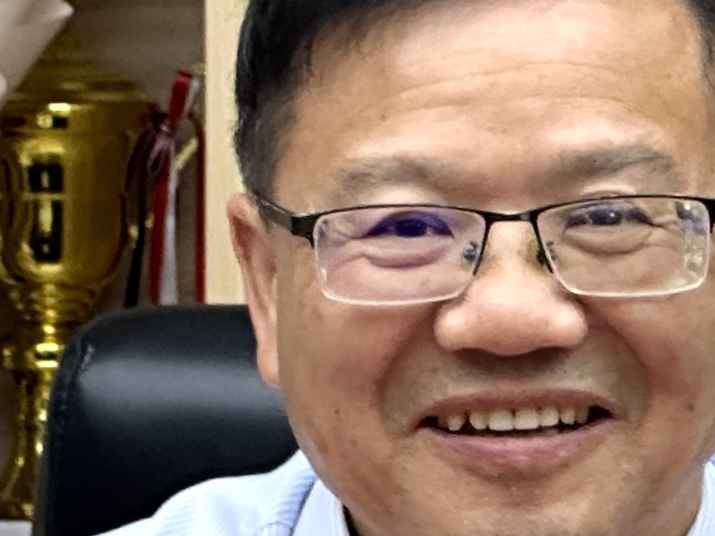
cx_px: 593
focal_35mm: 312
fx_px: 6443
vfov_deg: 4.7
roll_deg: -2.0
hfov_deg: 6.3
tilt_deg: -5.8
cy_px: 773
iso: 125
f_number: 2.8
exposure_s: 1/50
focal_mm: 9
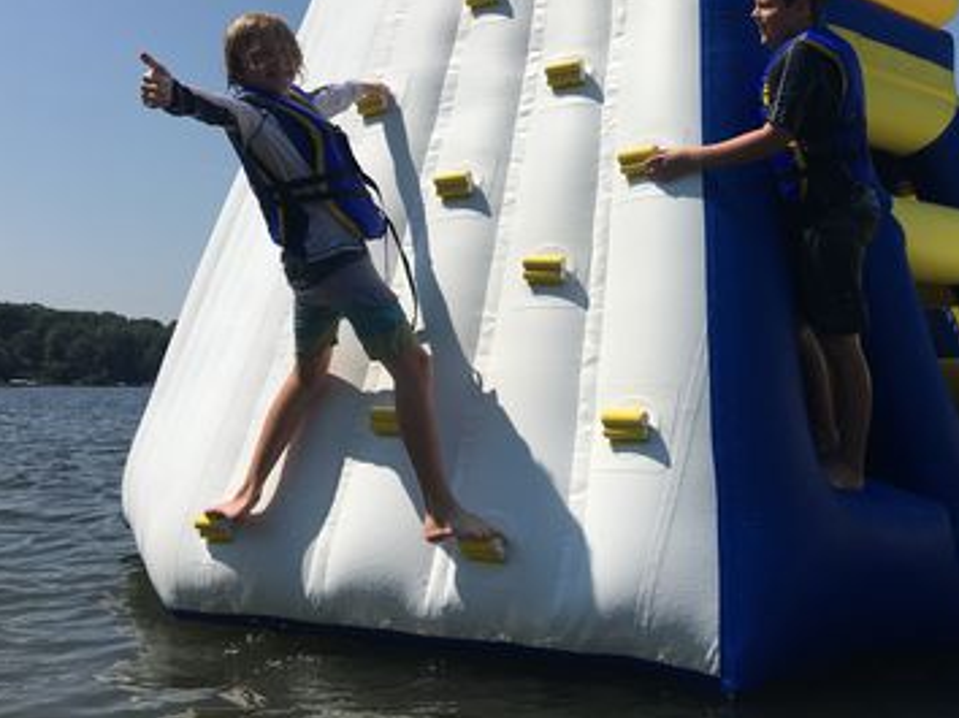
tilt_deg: +7.4
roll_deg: -4.4
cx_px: 618
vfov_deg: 34.7
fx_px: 1135
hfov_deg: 45.3
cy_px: 234
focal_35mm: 41
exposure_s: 1/3846
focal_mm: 4.15
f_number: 2.2
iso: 25
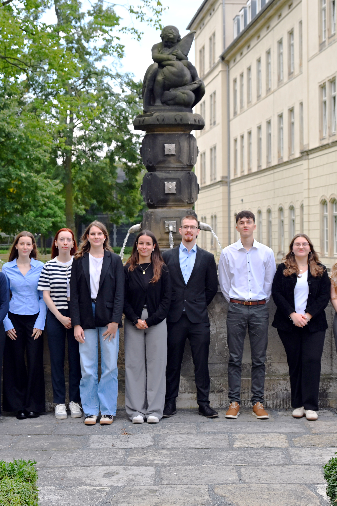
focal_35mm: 68
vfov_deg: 29.7
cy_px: 243
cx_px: 177
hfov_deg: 20.0
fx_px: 955
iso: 280
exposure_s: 1/250
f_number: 5
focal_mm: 42
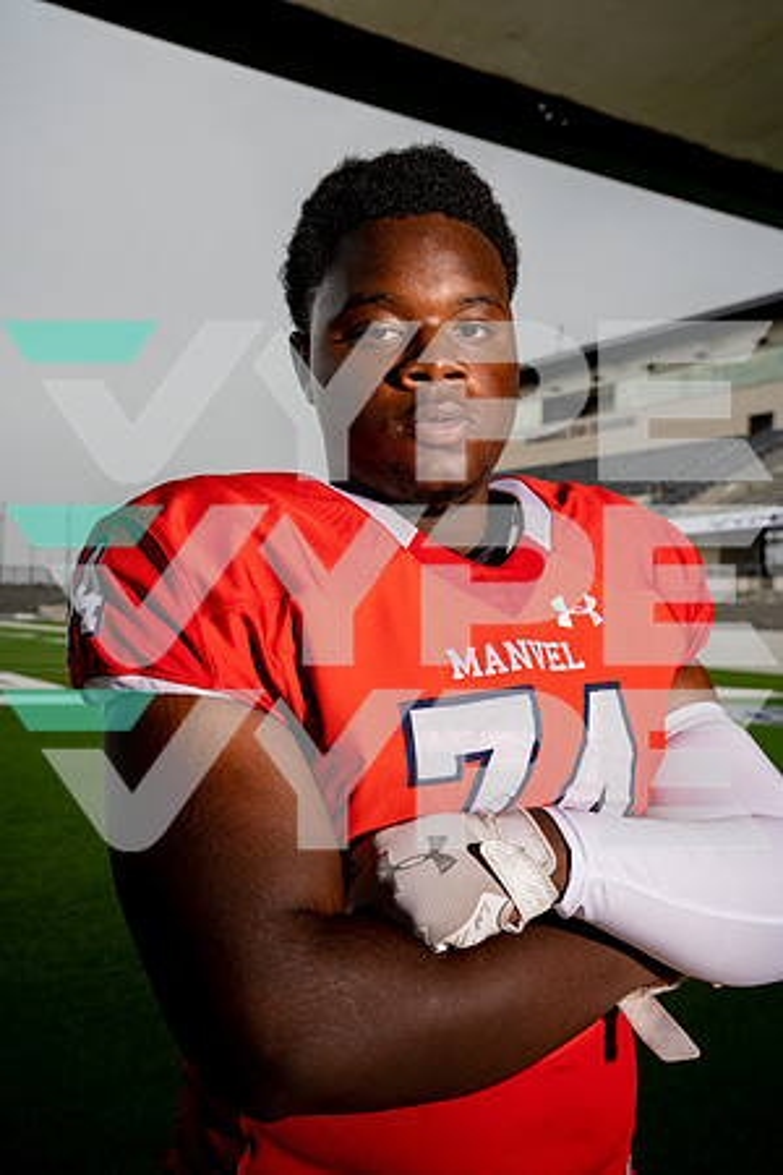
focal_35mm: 35
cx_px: 392
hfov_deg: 37.9
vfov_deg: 54.4
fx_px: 1142
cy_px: 588
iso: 1000
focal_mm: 35
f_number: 6.3
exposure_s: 1/1600
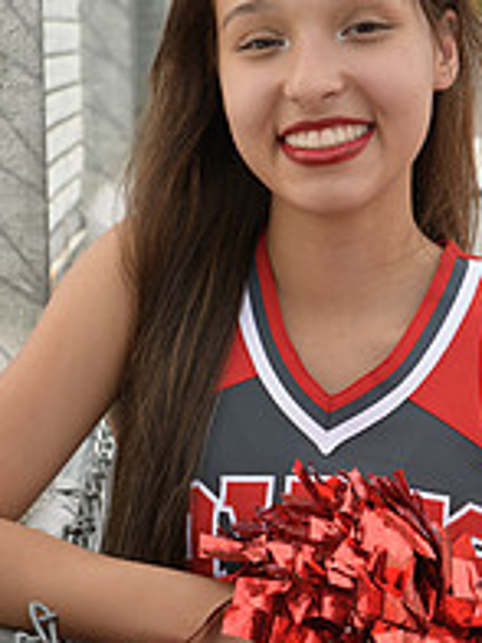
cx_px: 328
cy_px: 476
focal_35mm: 137
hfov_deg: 10.8
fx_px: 2543
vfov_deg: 14.3
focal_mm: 62
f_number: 5.6
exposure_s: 1/1250
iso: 800
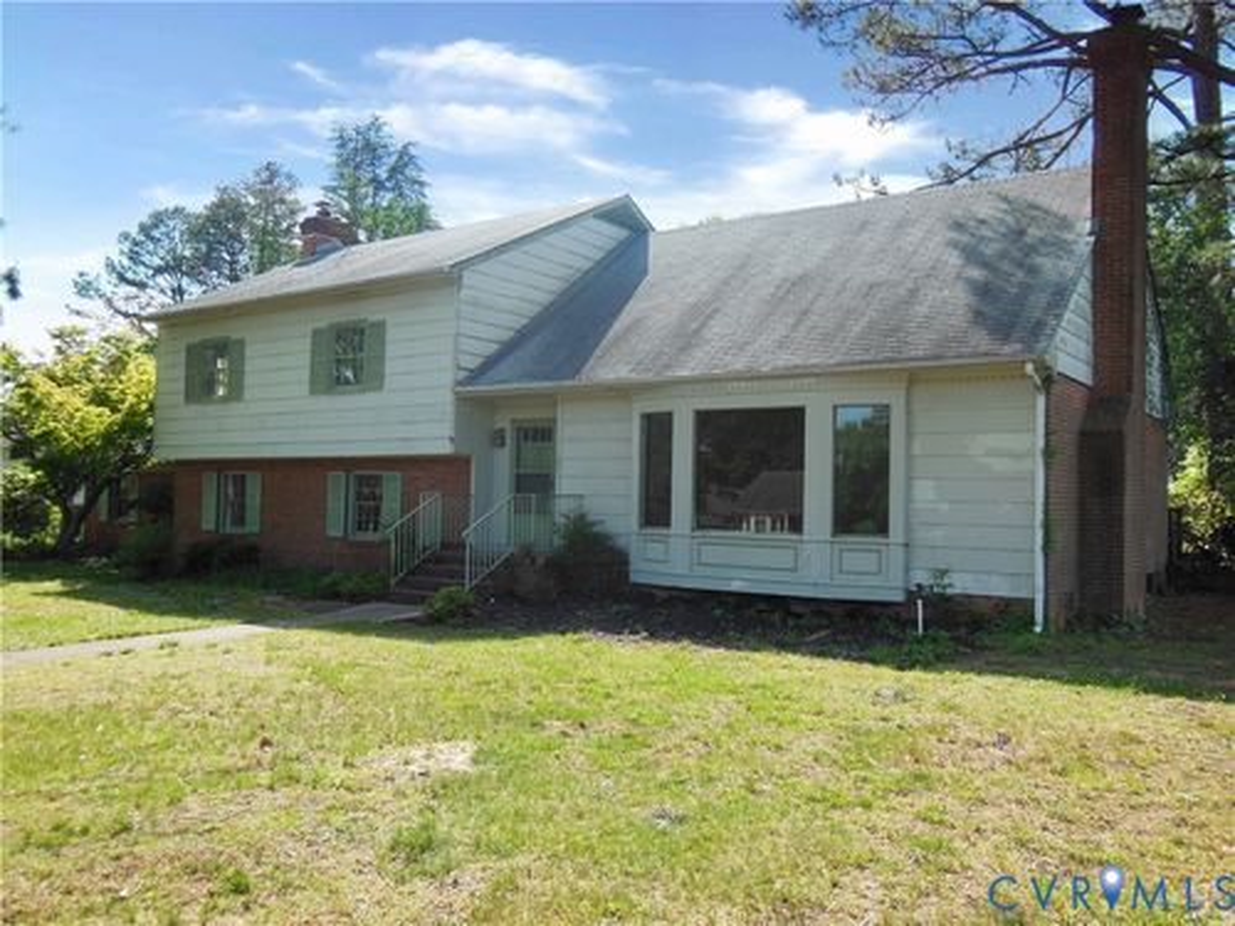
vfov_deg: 48.2
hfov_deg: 61.7
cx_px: 618
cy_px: 463
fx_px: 1035
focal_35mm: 29
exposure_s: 1/400
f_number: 3.7
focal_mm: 5.2
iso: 125
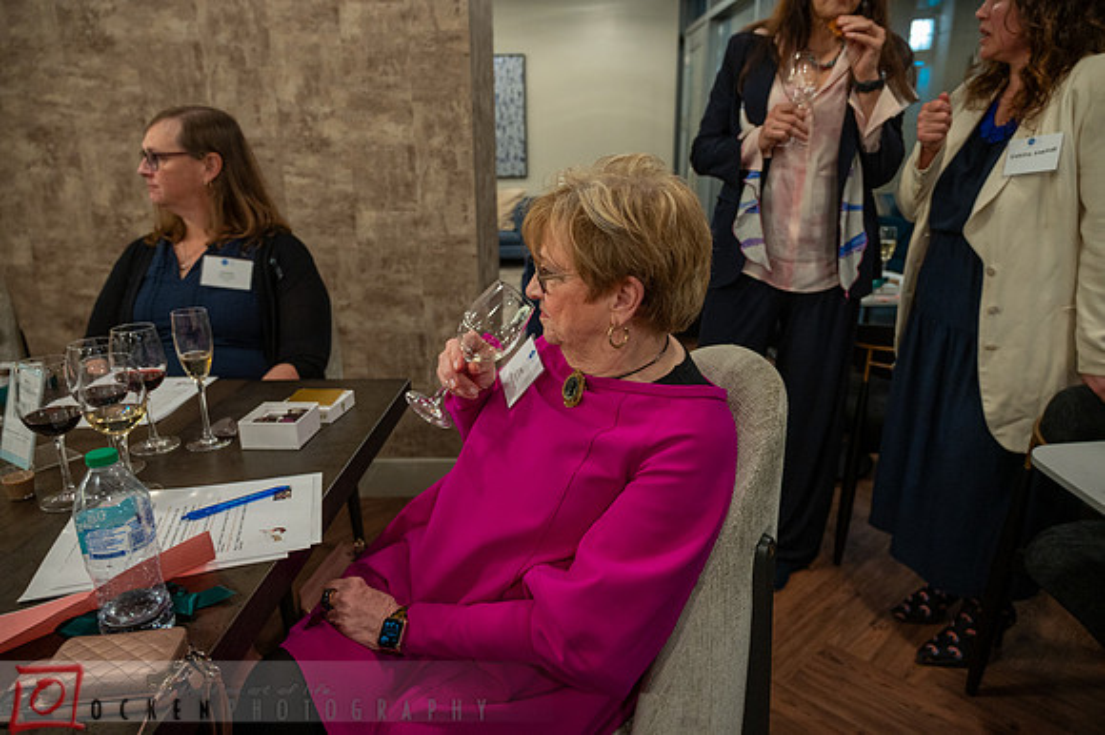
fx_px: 736
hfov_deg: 73.8
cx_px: 552
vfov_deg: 53.1
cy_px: 368
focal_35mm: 24
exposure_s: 1/100
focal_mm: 24
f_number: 4
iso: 2000
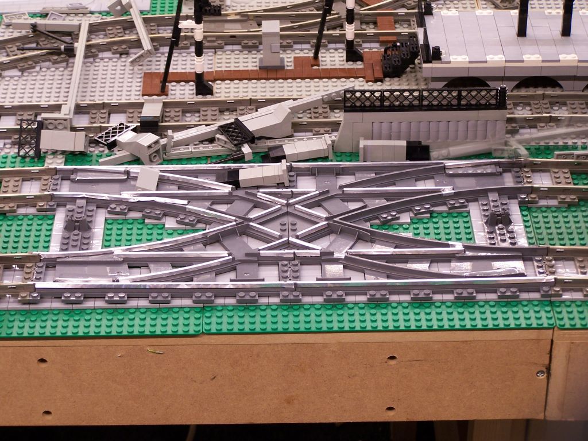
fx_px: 1784
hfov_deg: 18.7
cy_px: 220
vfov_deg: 14.1
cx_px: 294
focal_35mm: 105
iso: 80
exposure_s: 1/3
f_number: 3.2
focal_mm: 17.5
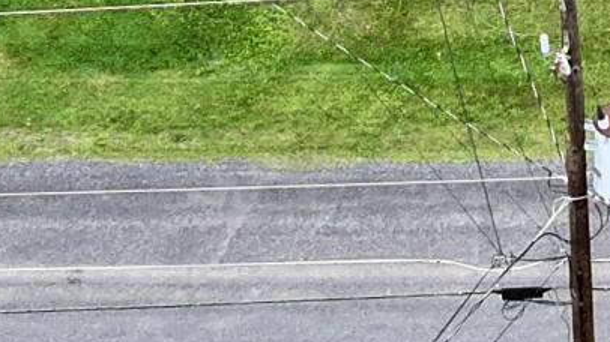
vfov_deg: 2.1
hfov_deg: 3.8
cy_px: -784
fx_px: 9119
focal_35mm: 564
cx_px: 987
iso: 120
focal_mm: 19.35
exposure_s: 1/400
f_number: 2.8
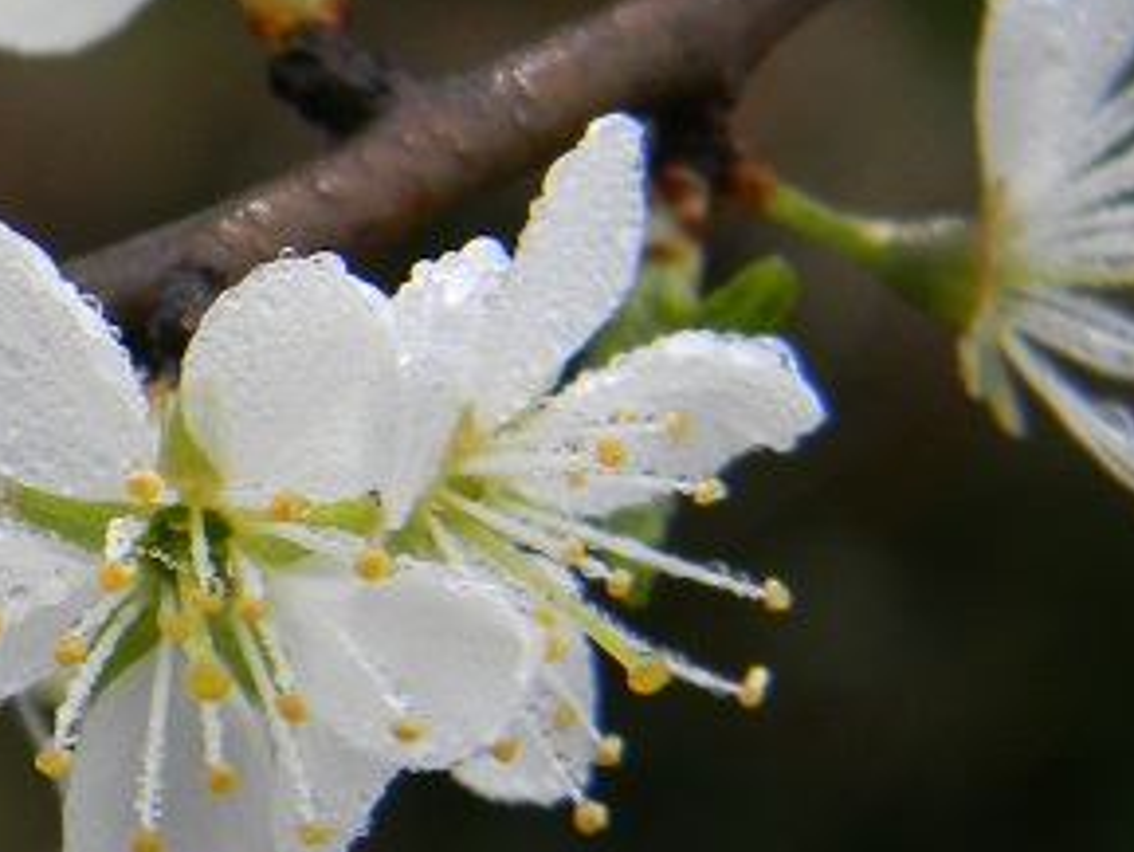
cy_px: 648
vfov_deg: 6.5
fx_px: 7538
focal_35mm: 230
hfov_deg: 8.5
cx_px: -416
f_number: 4.5
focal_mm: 15.1
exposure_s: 1/260
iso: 80
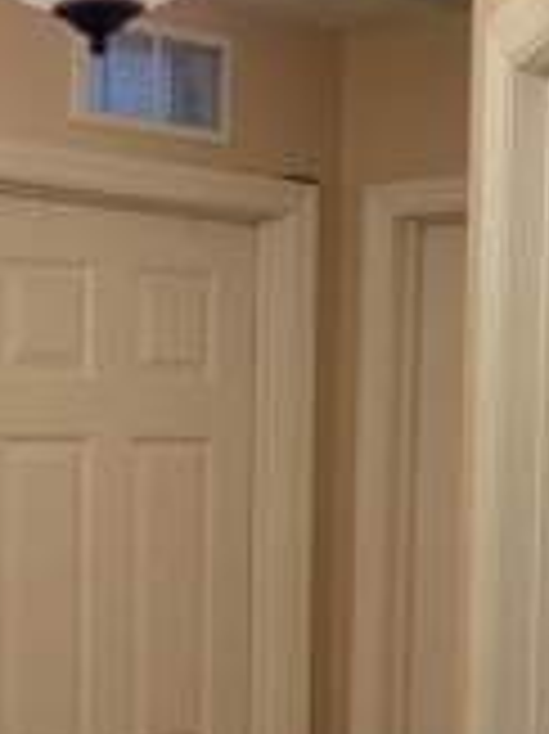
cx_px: 68
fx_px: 2160
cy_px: 581
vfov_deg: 19.1
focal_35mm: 102
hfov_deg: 14.4
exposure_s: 1/120
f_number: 1.8
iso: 250
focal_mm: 5.4
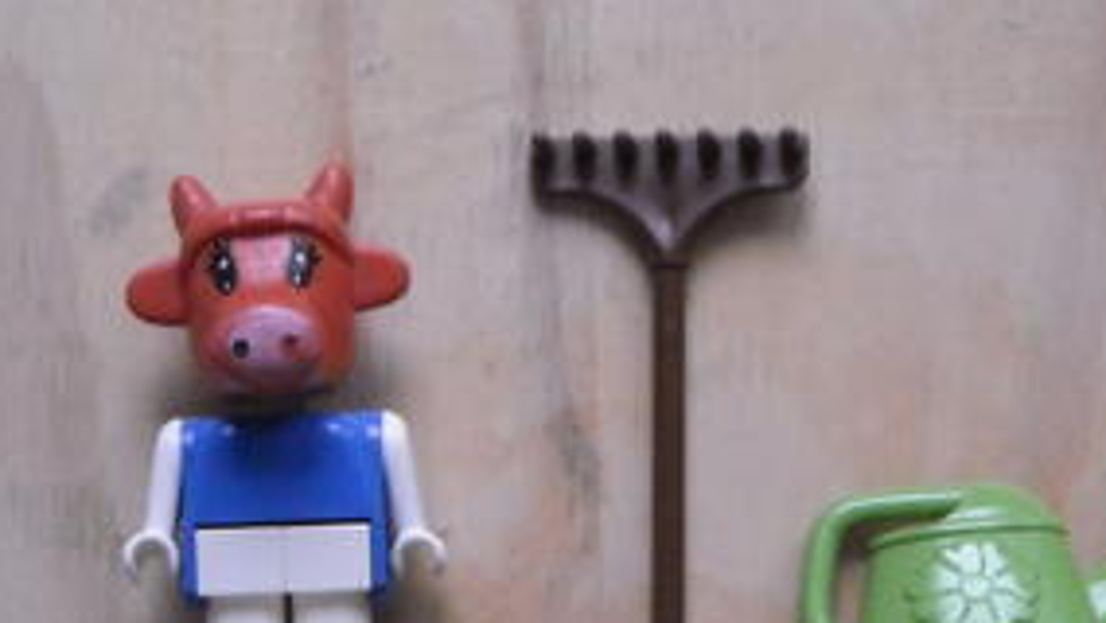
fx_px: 4254
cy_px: 452
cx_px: 619
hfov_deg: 14.8
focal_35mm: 145
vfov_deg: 8.4
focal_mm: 17.1
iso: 800
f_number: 4.7
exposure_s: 1/44
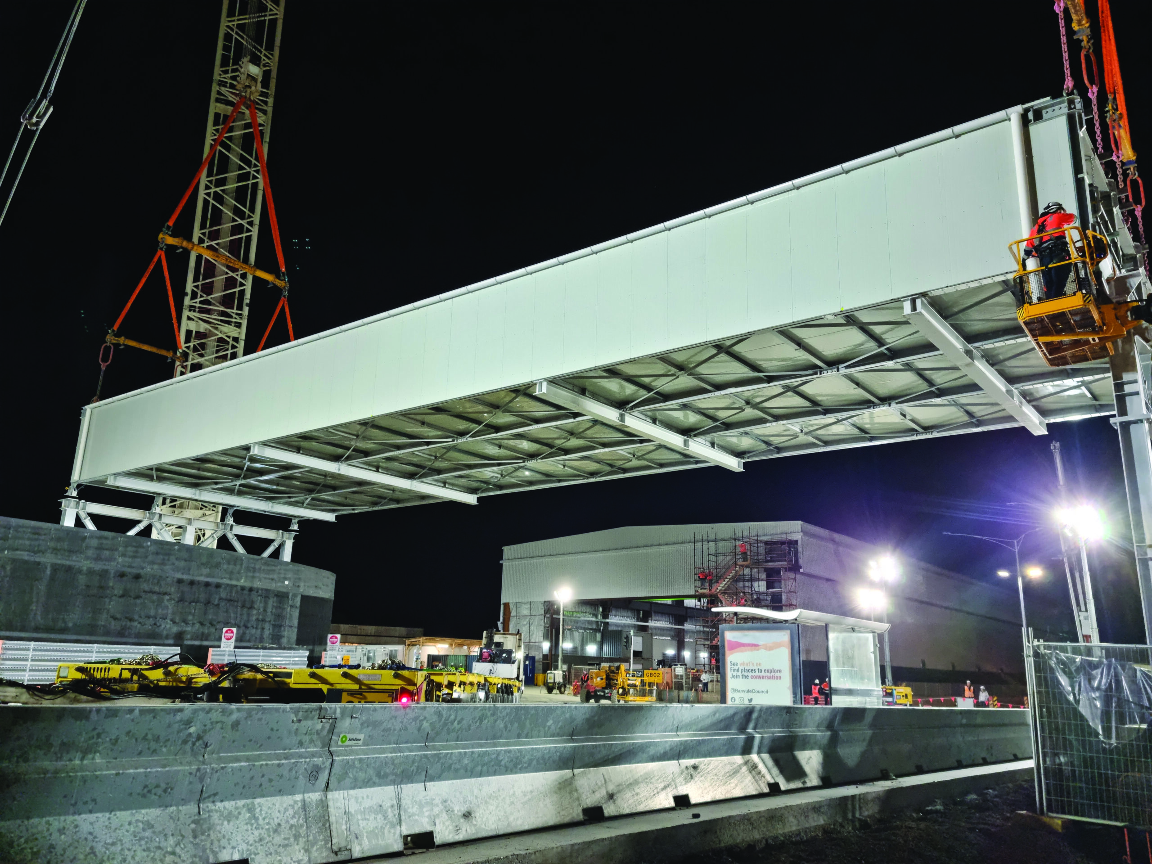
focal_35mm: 27
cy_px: 432
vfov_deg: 51.4
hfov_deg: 65.3
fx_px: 899
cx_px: 576
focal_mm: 5.9
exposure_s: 1/50
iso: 320
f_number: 2
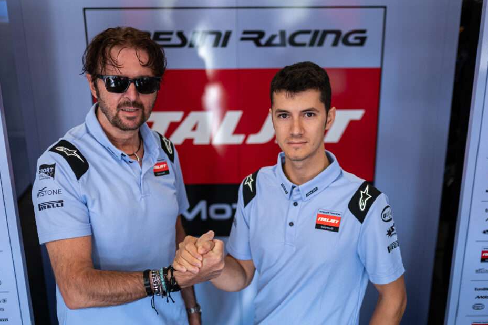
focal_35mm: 43
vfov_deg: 31.2
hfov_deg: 45.4
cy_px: 176
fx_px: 583
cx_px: 259
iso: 400
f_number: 1.8
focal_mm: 35
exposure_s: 1/400
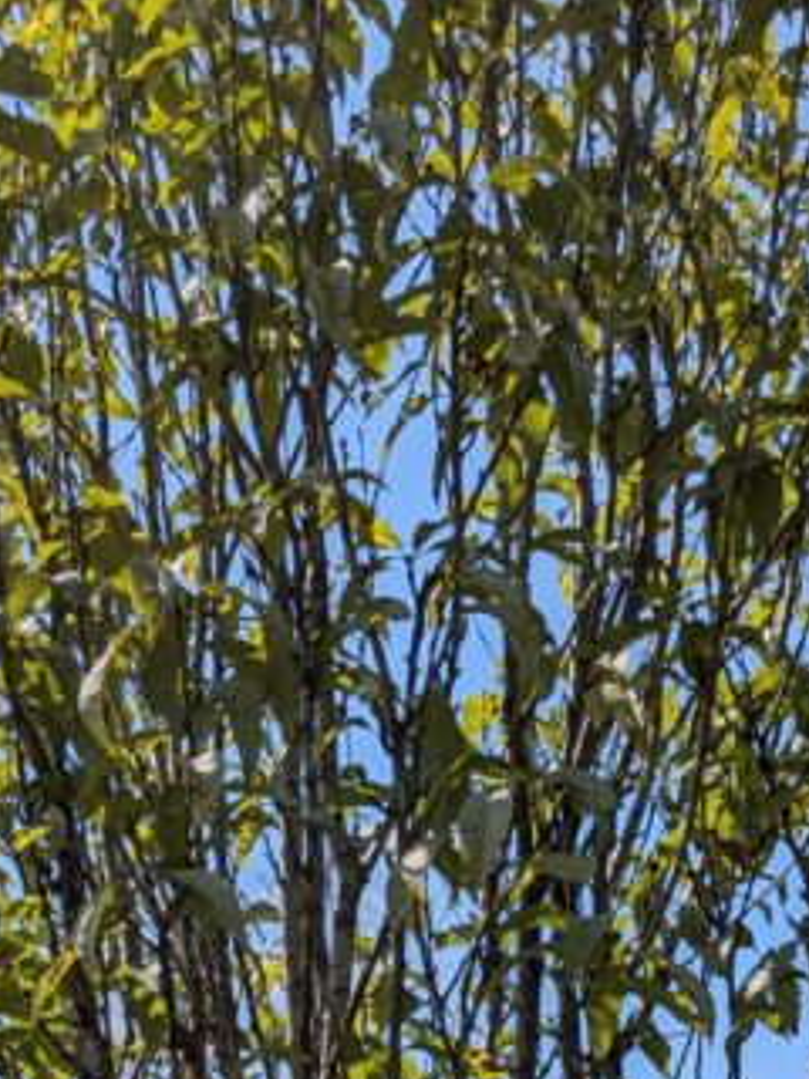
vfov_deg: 26.9
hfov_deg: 23.6
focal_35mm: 62
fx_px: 1932
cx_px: 367
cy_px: 1361
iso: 28
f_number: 1.7
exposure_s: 1/17544
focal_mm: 4.53
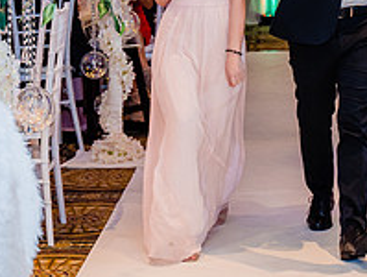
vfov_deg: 10.9
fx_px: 1413
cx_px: 207
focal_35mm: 133
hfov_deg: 14.8
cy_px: -75
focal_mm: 41
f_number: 3.5
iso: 1250
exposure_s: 1/160
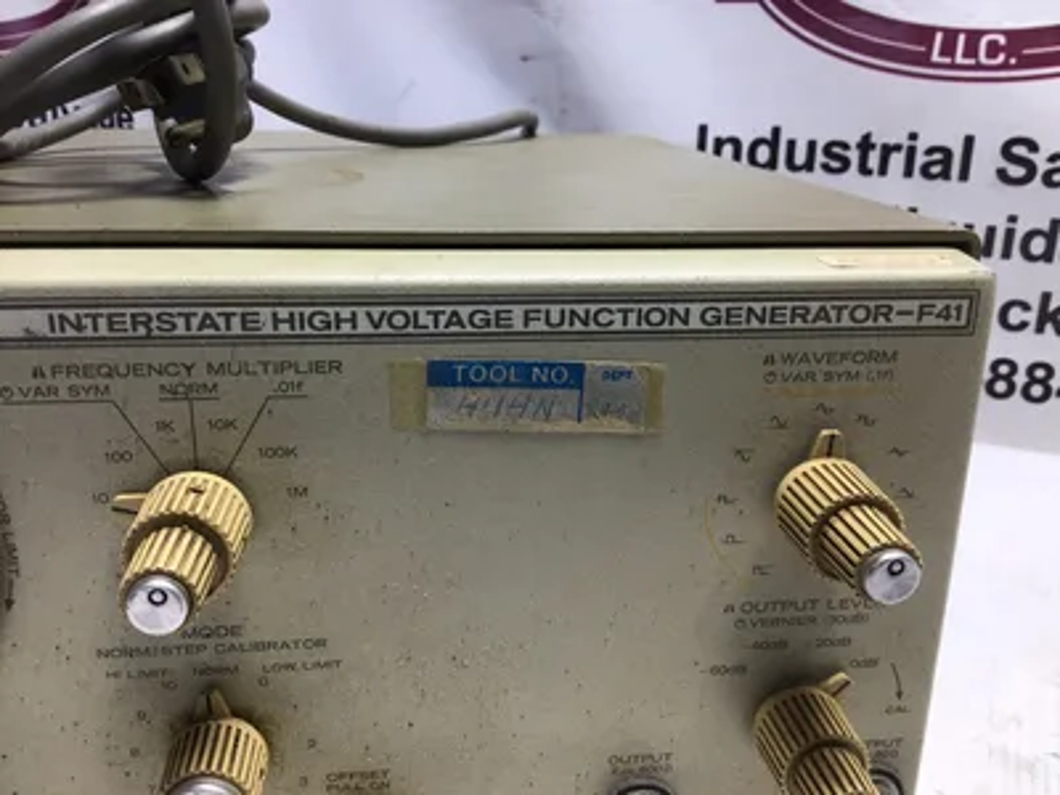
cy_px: 398
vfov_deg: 45.4
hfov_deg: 58.4
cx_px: 530
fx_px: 949
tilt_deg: -18.9
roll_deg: -3.0
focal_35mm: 31
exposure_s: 1/60
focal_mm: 3.3
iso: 25
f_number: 2.4
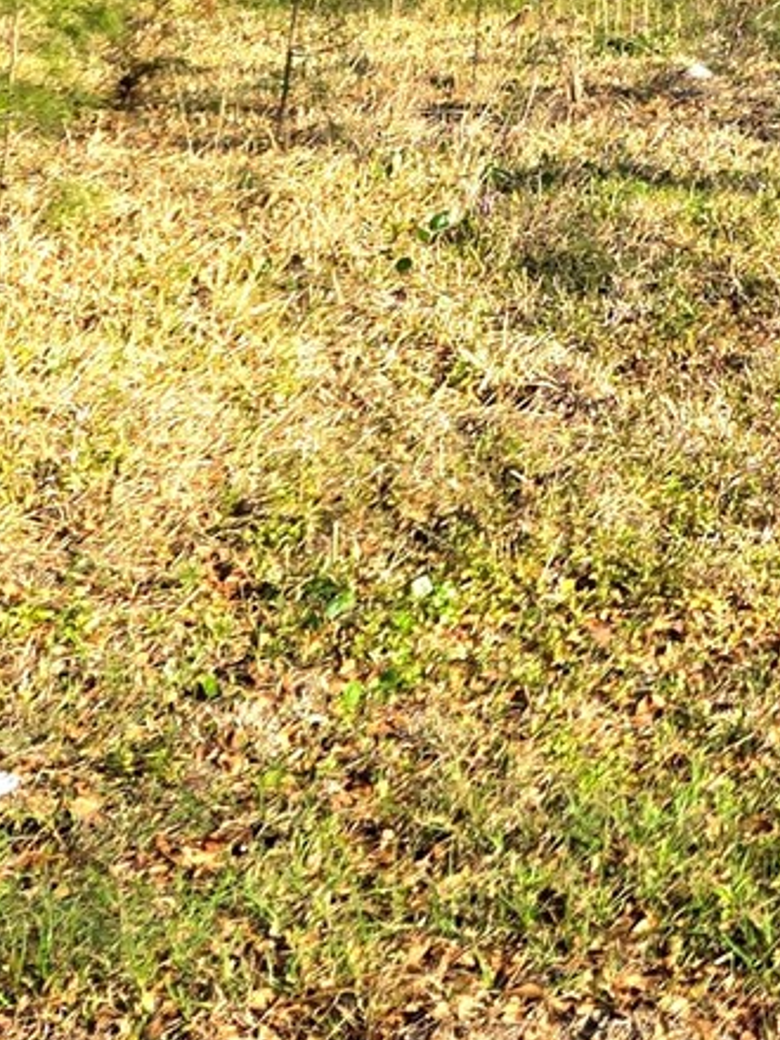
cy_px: -435
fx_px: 3215
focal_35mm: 107
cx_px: 1461
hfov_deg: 12.5
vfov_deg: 16.9
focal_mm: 5.4
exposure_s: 1/1111
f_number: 1.8
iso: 25
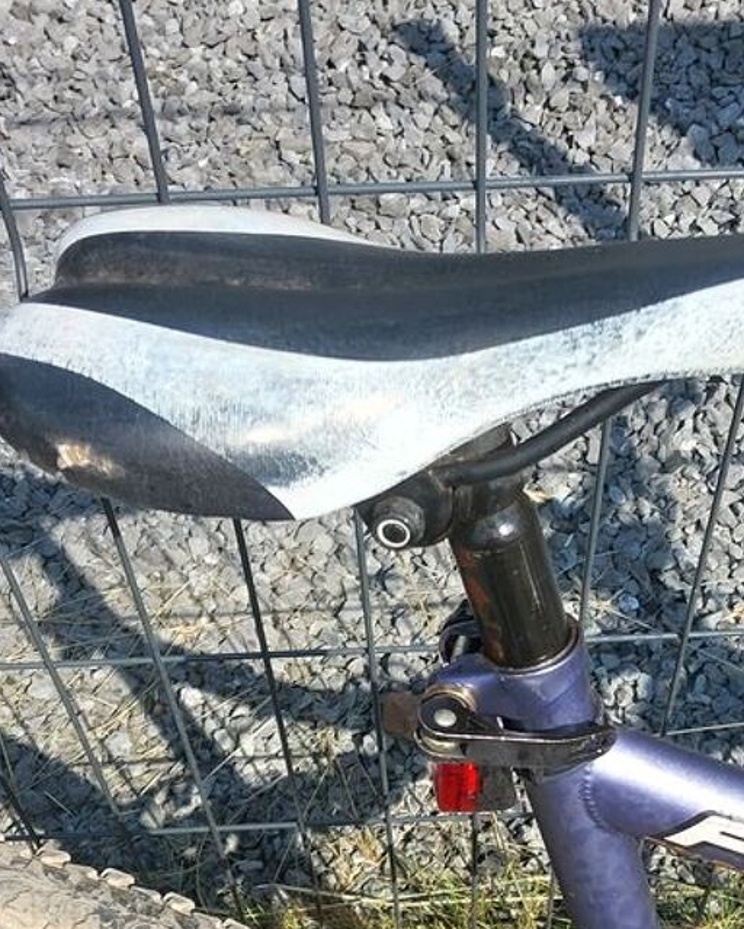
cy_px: 731
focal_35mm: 61
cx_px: 480
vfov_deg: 30.3
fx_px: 1679
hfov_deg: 24.9
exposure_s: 1/507
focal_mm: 4.6
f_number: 1.8
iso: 20
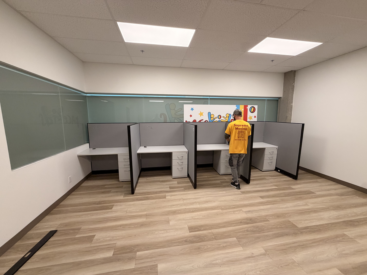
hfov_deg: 102.1
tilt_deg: -6.1
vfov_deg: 85.7
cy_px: 138
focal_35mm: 14
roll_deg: +0.6
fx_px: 148
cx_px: 184
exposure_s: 1/120
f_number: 2.2
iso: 250
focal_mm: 2.22
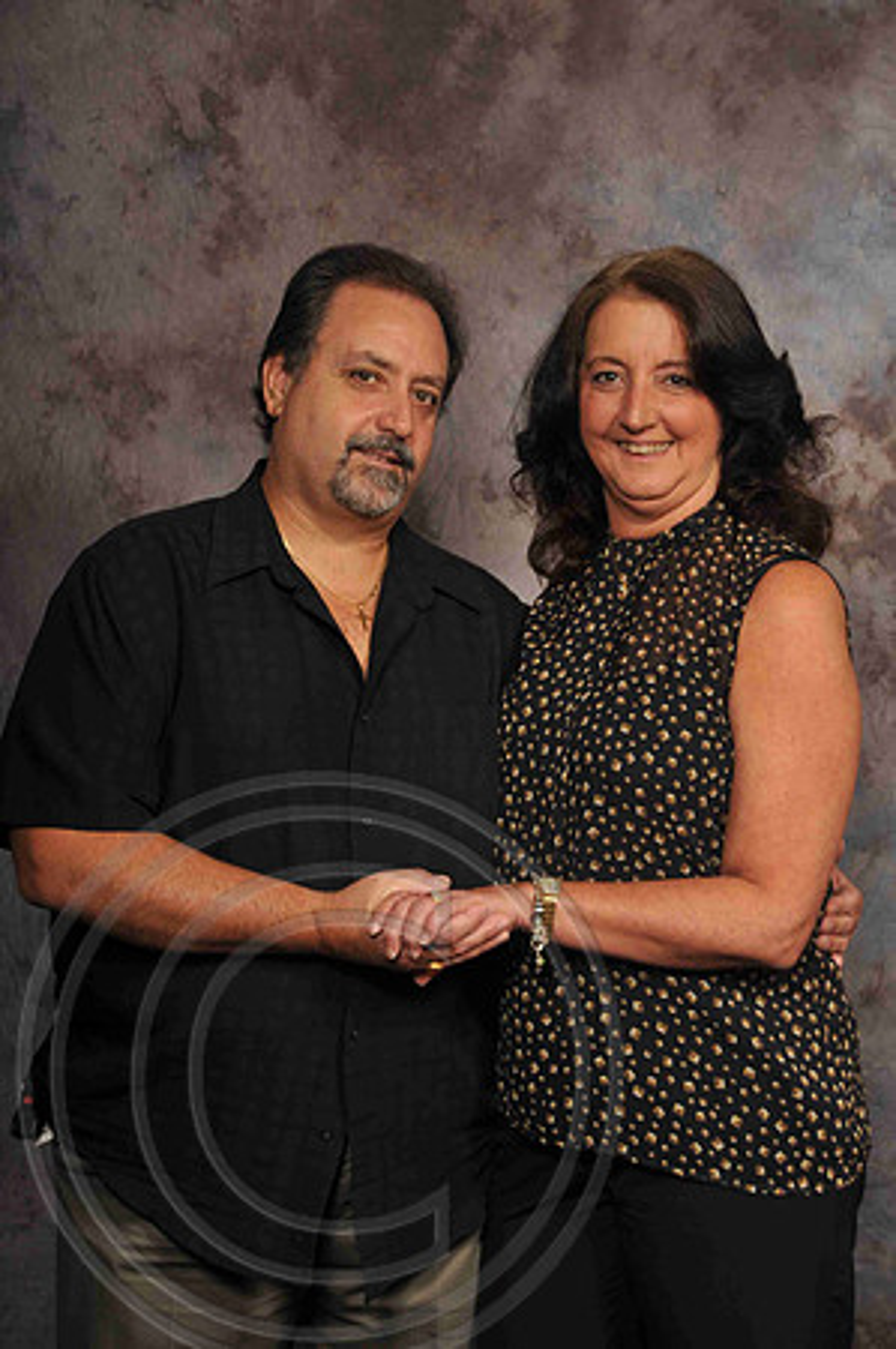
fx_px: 2470
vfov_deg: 30.5
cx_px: 448
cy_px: 674
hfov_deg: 20.6
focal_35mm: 66
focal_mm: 44
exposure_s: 1/200
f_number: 5.6
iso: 200
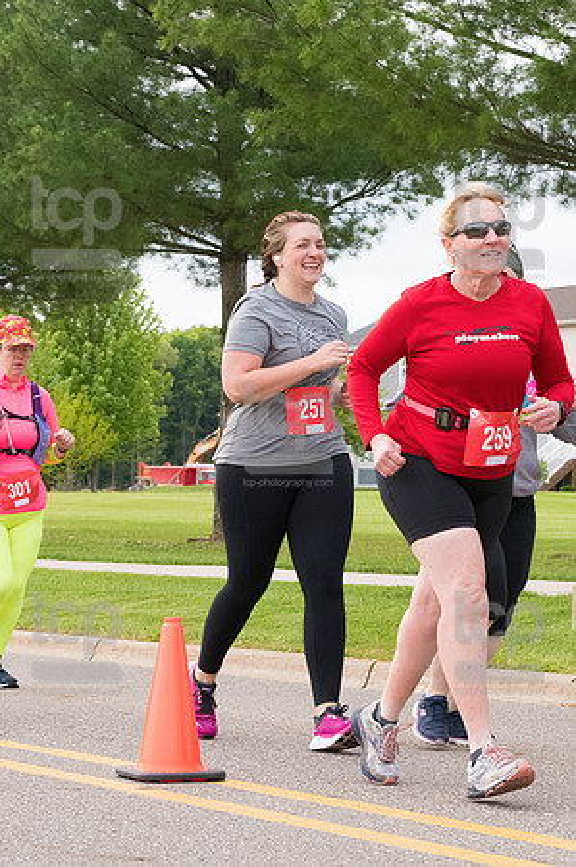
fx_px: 2814
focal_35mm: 117
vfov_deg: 17.5
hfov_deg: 11.7
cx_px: 288
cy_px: 434
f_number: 7.1
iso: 4000
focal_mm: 78
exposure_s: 1/1600
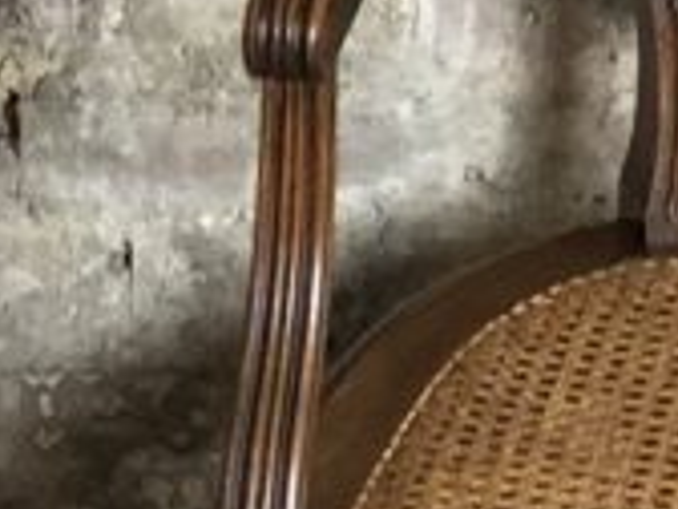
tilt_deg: -29.8
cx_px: 44
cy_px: 222
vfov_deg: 4.7
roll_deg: +0.2
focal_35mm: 317
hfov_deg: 6.2
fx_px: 6209
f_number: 2.4
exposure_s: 1/11
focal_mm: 6
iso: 160
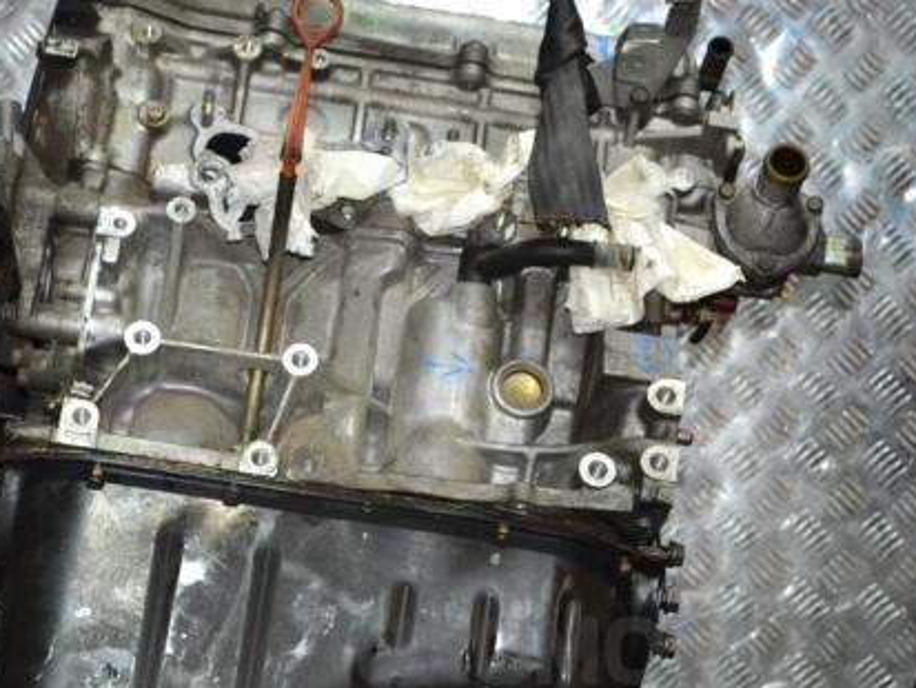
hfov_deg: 18.0
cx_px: 264
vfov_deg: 13.6
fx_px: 2885
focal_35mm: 109
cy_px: 355
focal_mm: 52
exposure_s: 1/60
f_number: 5.6
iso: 2000
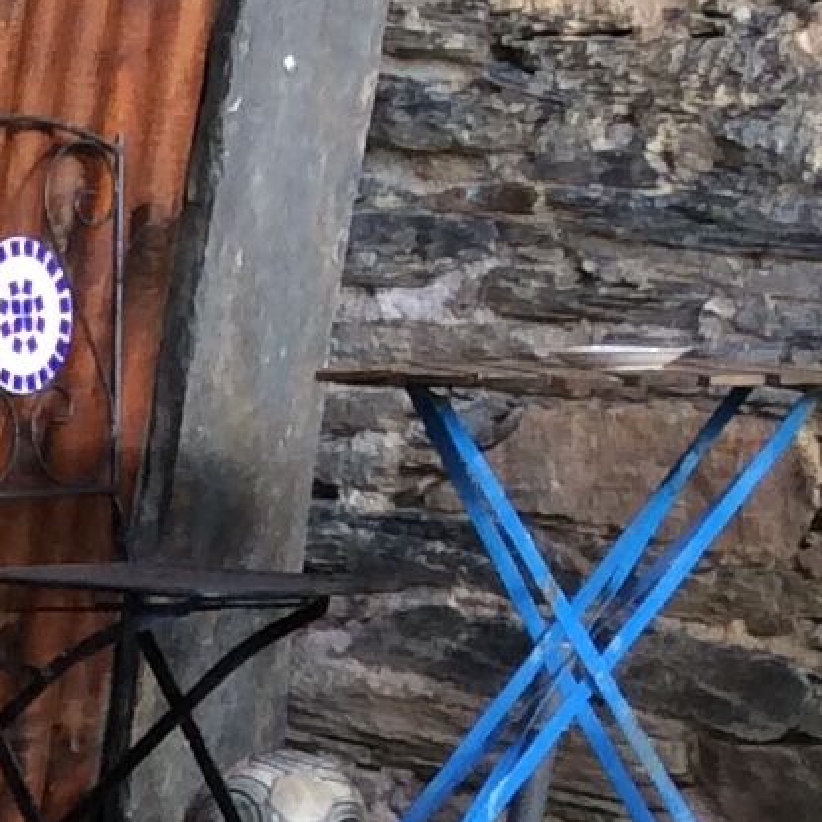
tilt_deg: -21.6
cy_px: 1680
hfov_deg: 8.3
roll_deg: -0.2
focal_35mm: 176
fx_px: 4728
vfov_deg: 9.3
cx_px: -1723
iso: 32
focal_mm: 3.3
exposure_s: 1/196
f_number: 2.4
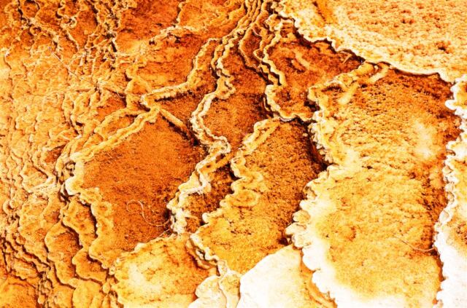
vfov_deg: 12.1
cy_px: 154
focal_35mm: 112
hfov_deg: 18.2
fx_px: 1455
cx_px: 234
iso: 100
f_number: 13
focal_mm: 75
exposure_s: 1/200
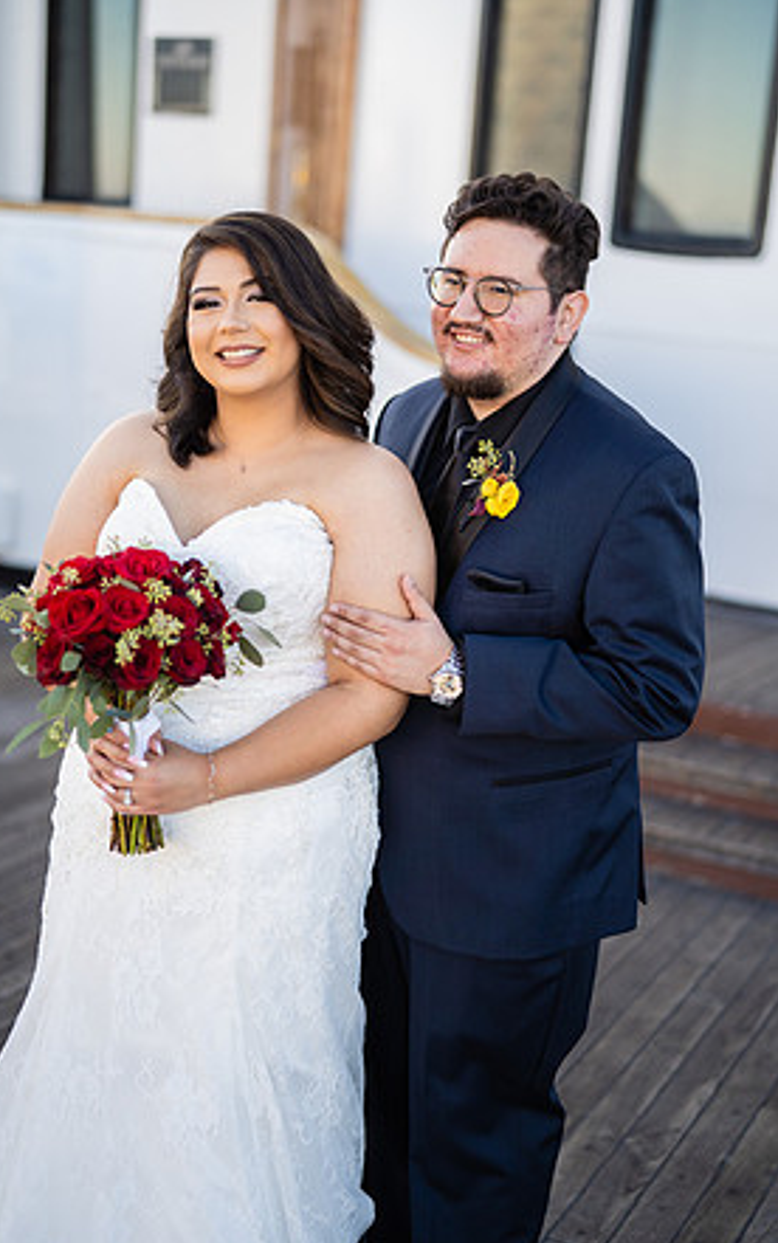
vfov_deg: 38.9
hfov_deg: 24.9
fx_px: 1762
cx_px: 358
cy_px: 626
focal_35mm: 52
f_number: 1.4
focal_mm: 50
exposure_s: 1/2500
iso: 200
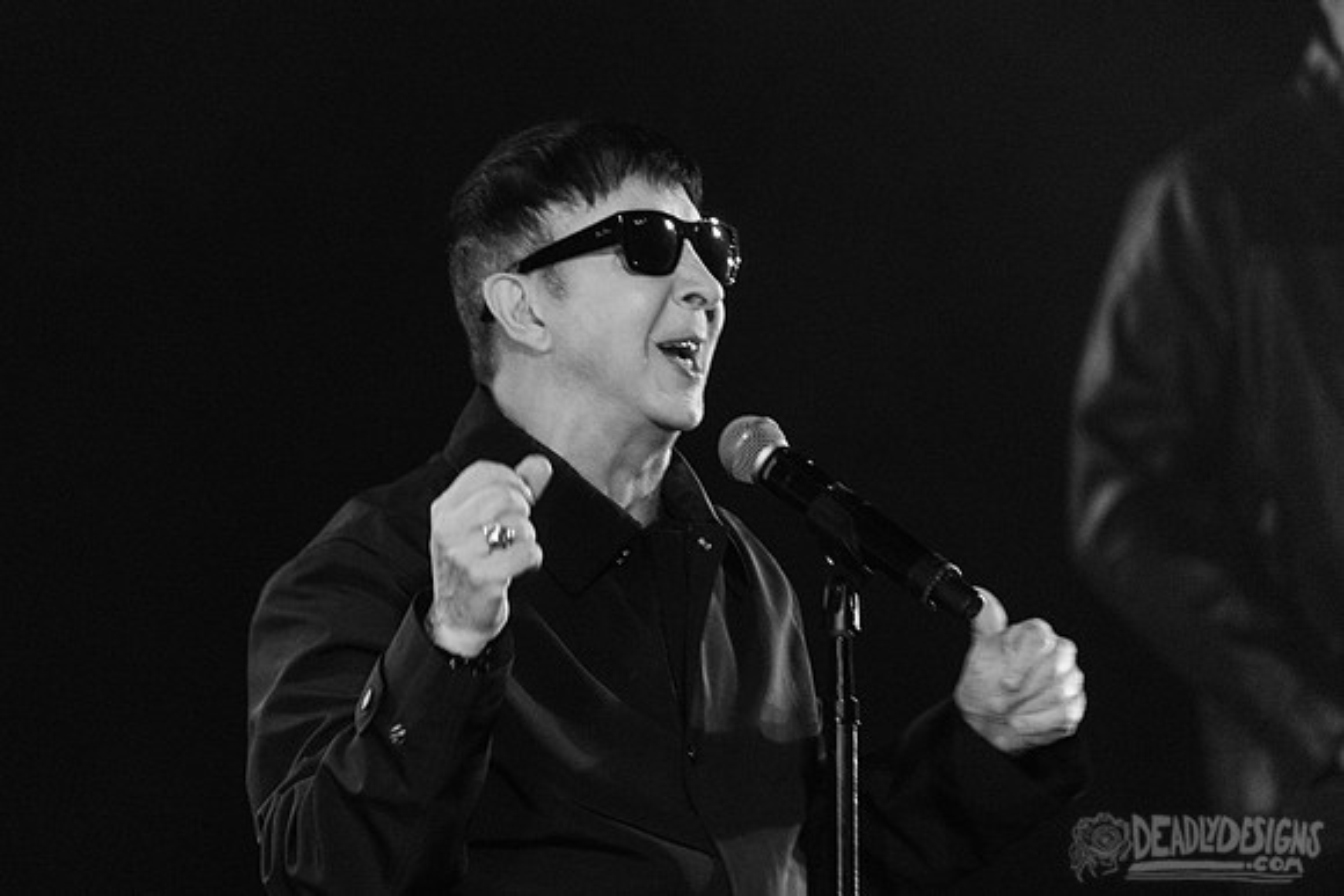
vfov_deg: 1.8
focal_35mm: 772
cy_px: 428
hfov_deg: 2.7
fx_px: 28814
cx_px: 609
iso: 4000
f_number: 6.3
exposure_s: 1/160
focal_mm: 600
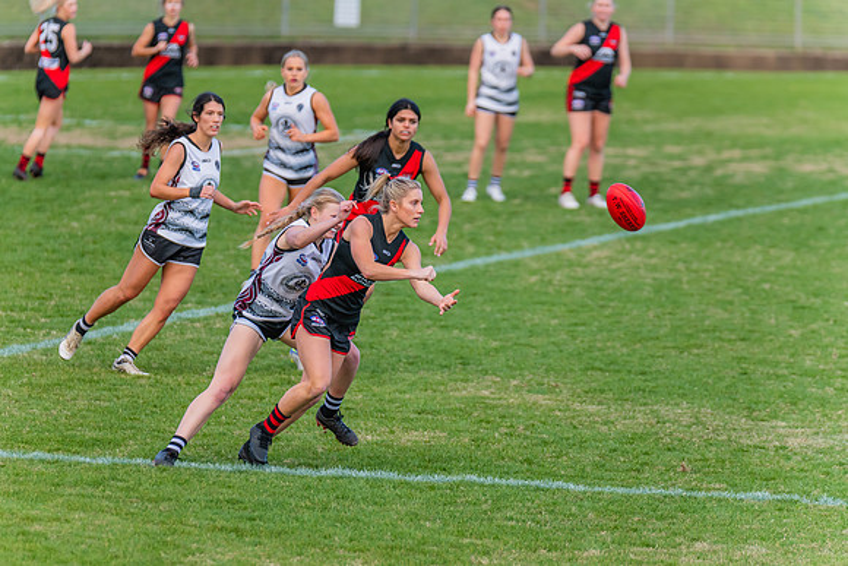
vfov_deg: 4.2
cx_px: 400
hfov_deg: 6.3
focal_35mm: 328
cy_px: 299
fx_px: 7719
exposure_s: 1/1250
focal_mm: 310
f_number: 4.5
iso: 800
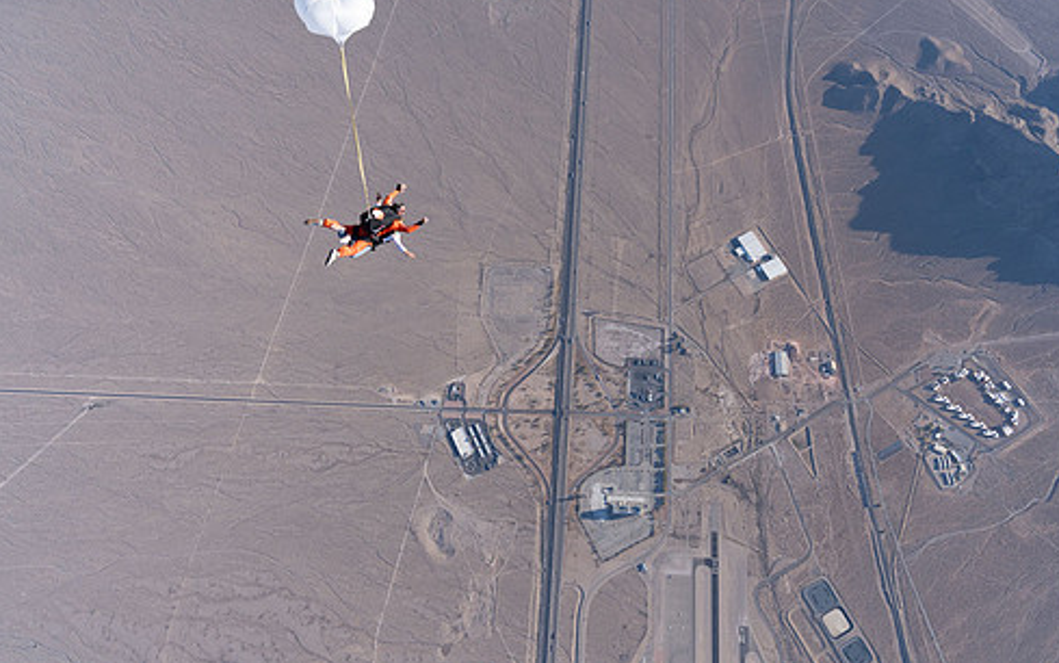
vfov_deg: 42.8
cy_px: 248
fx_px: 837
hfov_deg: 64.5
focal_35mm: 29
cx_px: 572
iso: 800
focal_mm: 24
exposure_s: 1/2000
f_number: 7.1
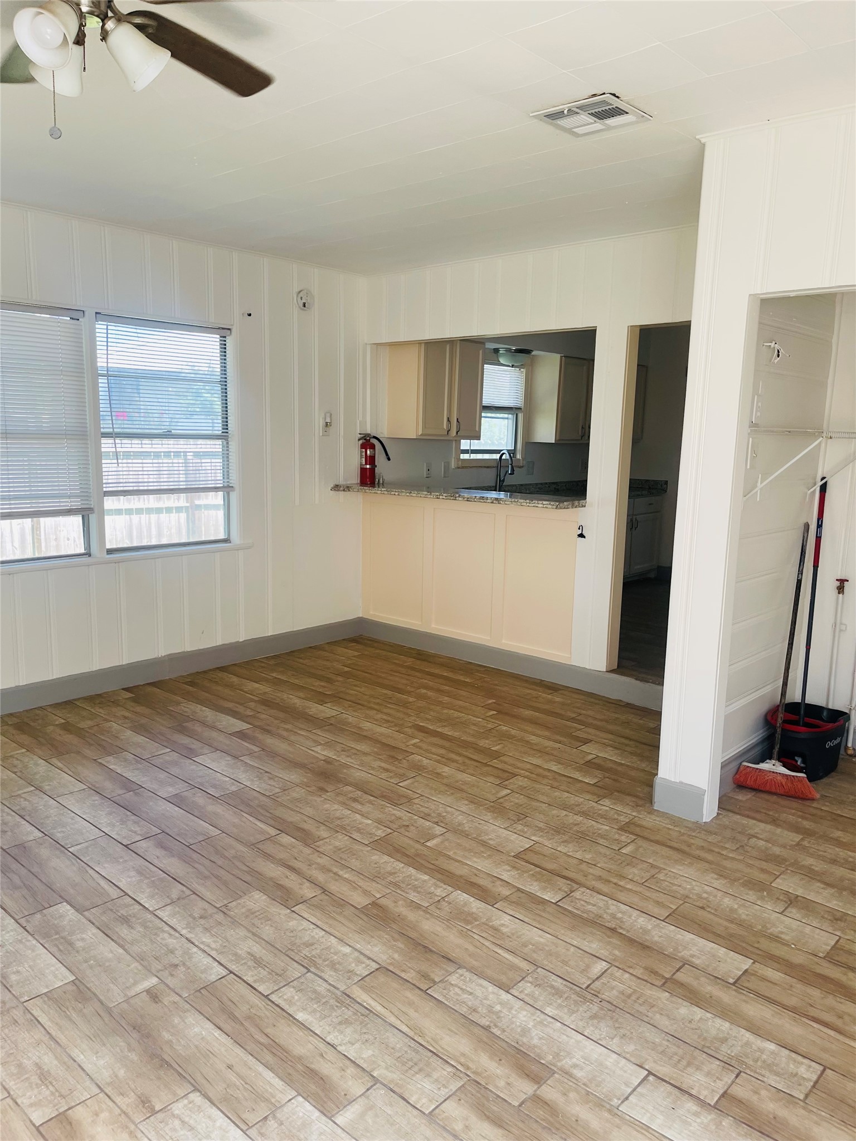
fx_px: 824
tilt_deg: -7.1
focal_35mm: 25
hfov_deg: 54.9
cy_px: 570
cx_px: 428
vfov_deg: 69.4
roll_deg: -1.9
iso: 50
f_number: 1.6
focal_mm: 5.1
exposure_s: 1/121
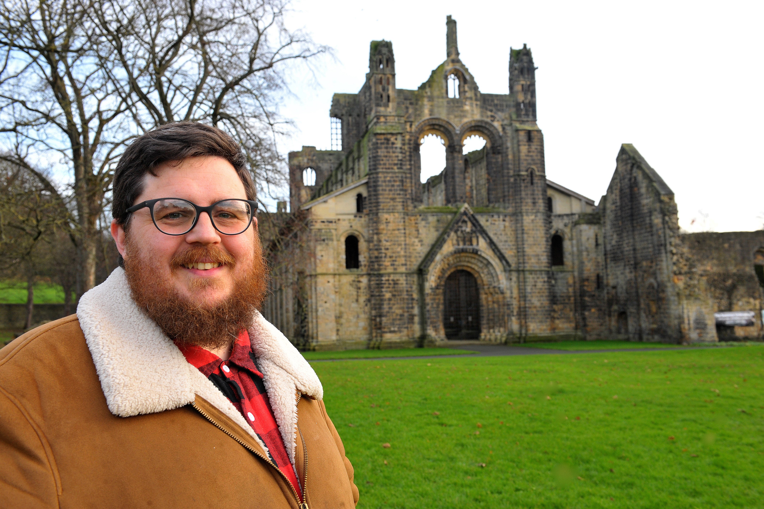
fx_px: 742
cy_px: 254
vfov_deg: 37.8
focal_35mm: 35
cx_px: 382
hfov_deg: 54.5
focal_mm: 35
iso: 640
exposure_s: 1/100
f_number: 8
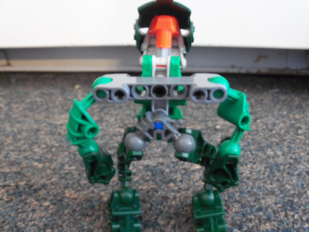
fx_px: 312
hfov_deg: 52.6
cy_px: 116
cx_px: 154
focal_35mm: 35
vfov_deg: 40.7
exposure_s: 1/2
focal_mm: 6.3
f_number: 3
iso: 400
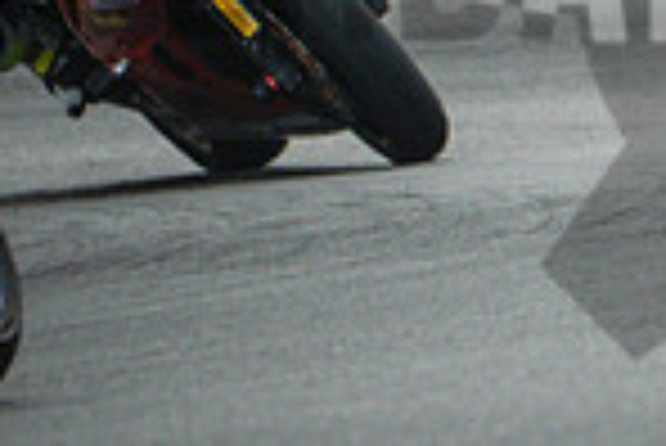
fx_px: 43628
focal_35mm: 2356
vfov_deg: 0.6
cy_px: -74
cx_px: 976
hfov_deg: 0.9
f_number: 5.6
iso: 2000
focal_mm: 400
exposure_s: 1/1600
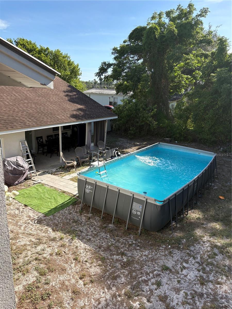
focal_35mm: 26
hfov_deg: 53.1
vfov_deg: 67.3
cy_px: 154
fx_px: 232
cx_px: 116
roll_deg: -2.8
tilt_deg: -15.4
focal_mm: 5.96
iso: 50
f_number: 1.6
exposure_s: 1/1901
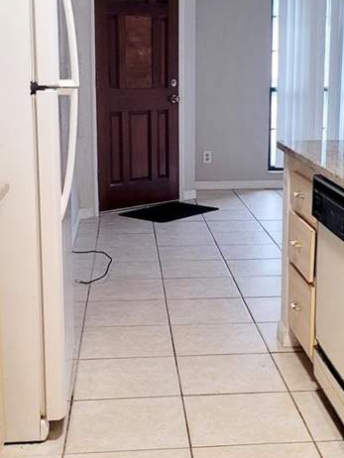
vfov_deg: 32.1
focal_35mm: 60
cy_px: 204
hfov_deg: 24.4
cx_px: 206
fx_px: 794
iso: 250
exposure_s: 1/60.2
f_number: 1.8
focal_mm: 5.4
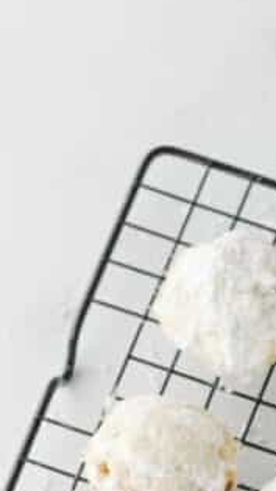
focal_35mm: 170
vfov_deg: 12.0
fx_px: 2214
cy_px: 789
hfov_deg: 7.1
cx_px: 331
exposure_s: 1/100
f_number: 4.5
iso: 110
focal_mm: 50
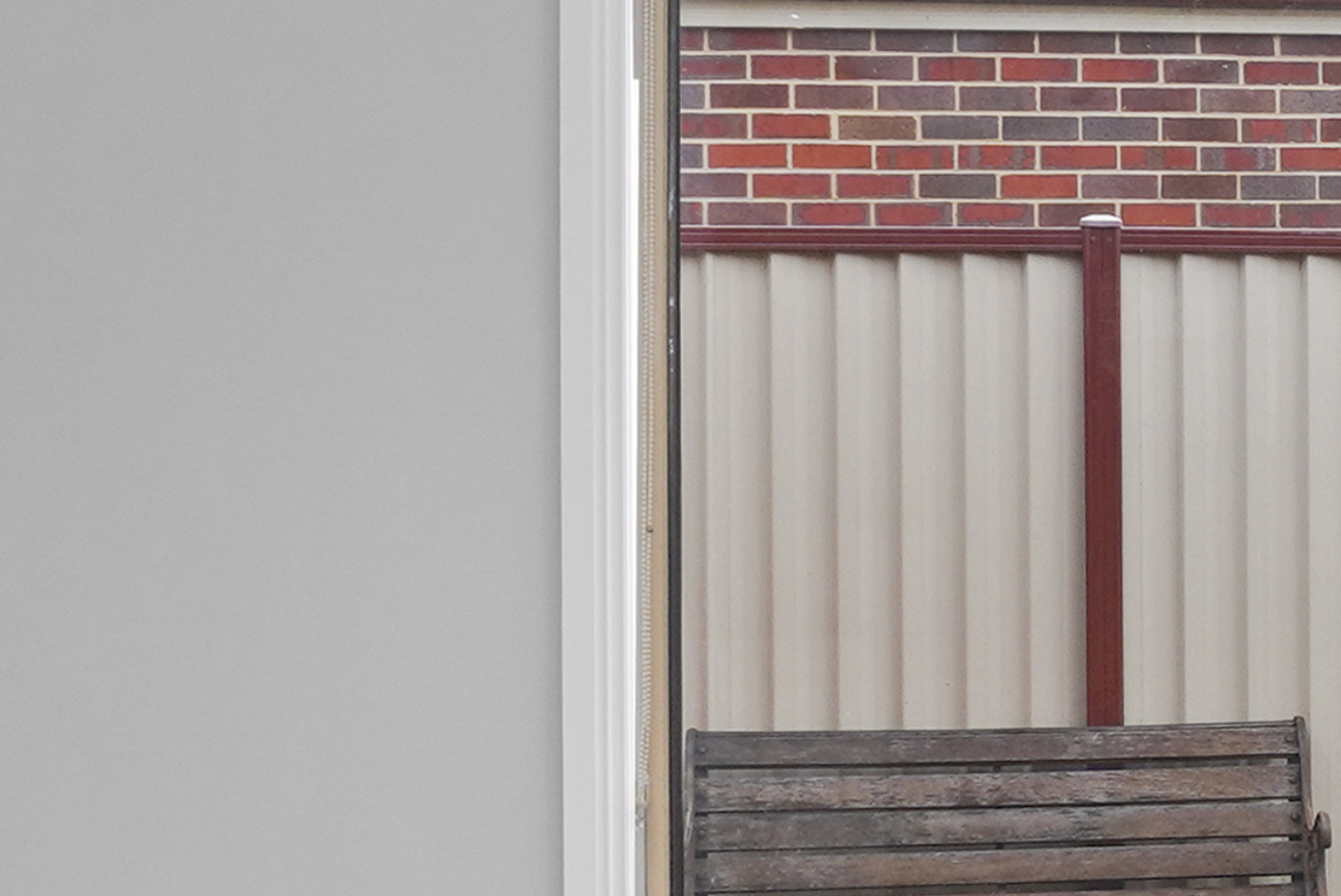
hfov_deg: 22.7
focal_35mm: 81
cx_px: 1668
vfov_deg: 16.9
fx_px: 3020
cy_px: 398
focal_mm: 10
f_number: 11
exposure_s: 1/40
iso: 100
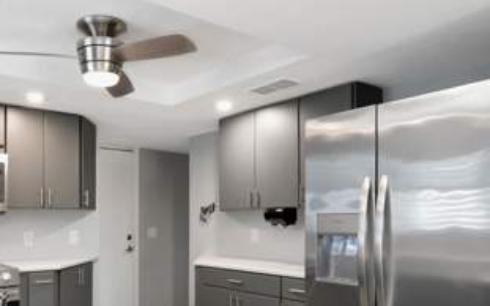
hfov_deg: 56.5
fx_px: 440
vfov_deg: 37.7
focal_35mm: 33
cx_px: 150
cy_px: 212
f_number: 8
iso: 1600
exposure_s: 1/40
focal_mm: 14
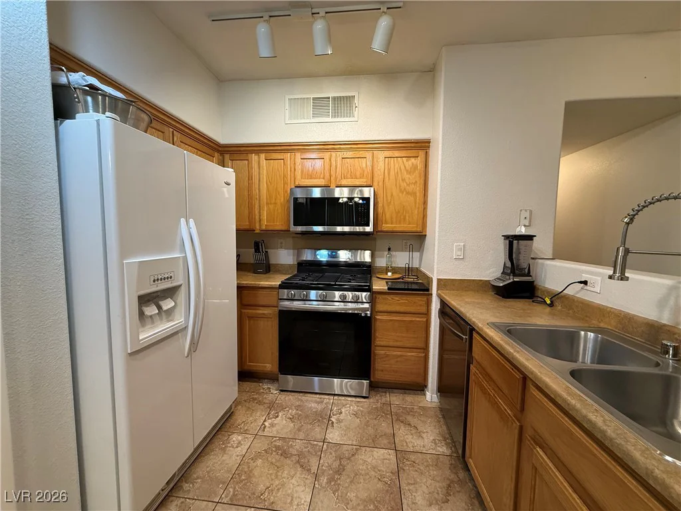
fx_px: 275
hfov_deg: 102.1
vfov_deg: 85.7
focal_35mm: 14
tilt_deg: -4.9
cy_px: 256
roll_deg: -0.2
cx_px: 340
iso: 200
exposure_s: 1/60
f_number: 2.2
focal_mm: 2.22
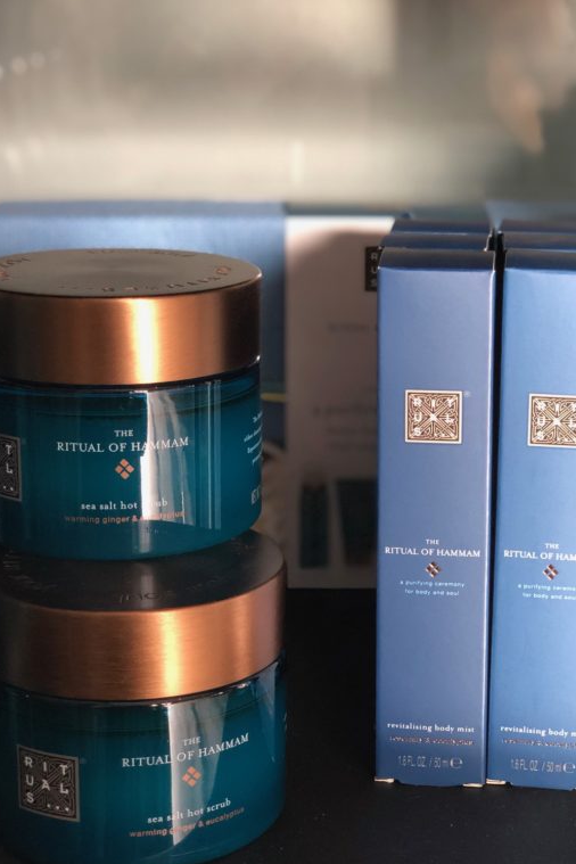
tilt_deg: -14.7
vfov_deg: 27.7
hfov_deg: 18.6
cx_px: 377
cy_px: 436
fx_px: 1752
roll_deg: -0.2
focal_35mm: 73
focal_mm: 6
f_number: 2.4
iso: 100
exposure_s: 1/33
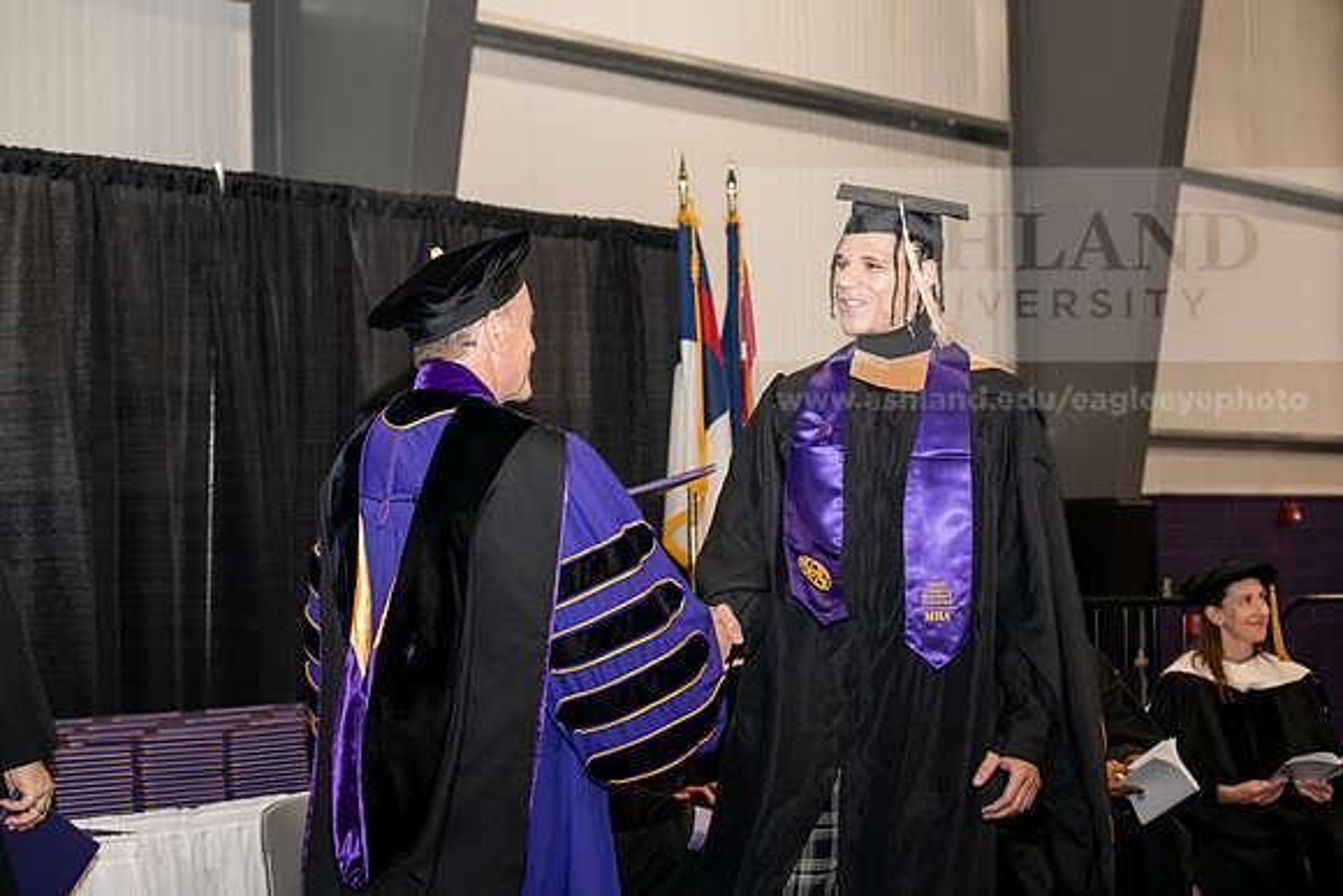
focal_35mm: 80
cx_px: 672
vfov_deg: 17.1
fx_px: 2985
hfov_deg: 25.4
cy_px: 448
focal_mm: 80
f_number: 5.6
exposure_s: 1/200
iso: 2000
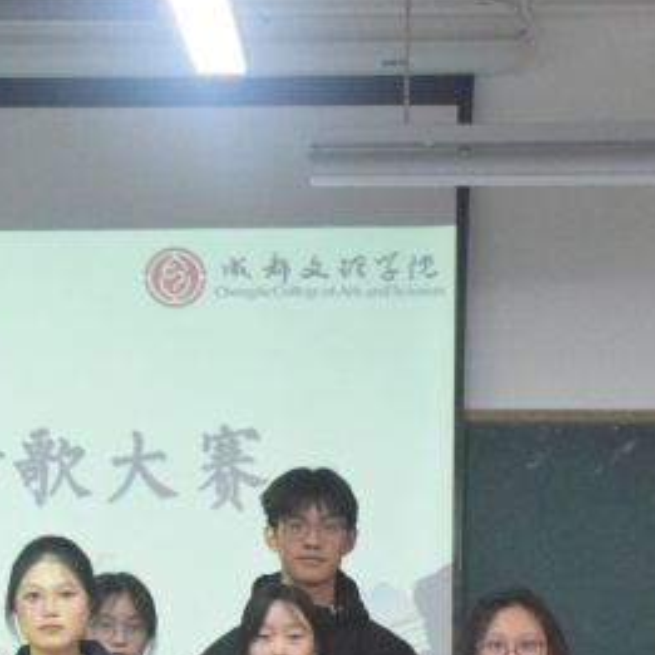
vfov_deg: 13.8
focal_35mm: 125
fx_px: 2676
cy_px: 658
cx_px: 334
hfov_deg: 14.0
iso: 10000
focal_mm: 32
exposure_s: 1/250
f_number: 8
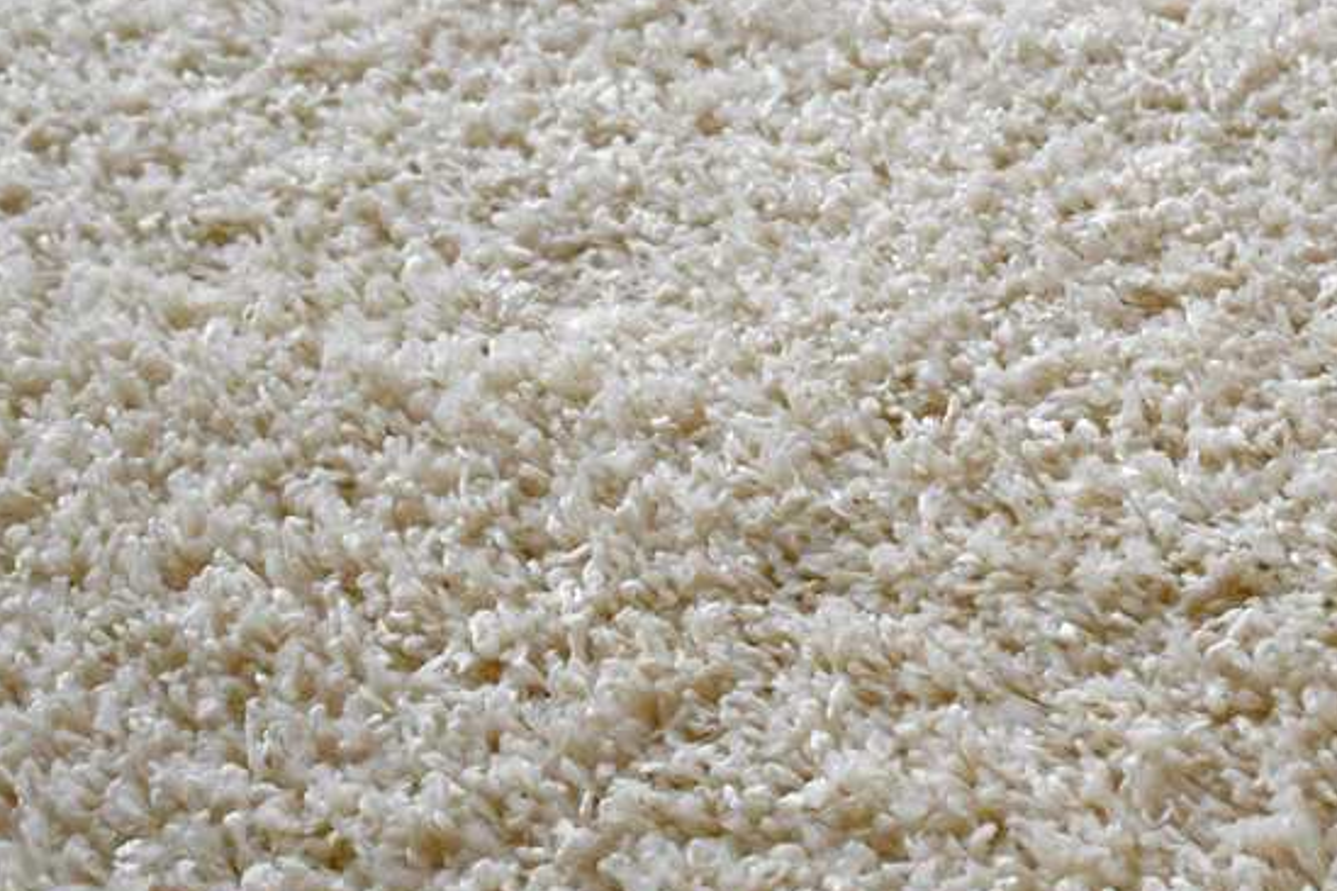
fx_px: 3045
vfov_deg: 16.5
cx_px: 1001
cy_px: 195
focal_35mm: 82
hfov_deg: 24.5
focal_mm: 20
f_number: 3.5
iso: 500
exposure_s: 1/250
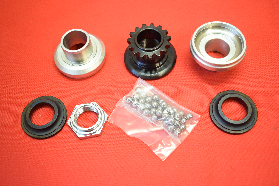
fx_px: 337
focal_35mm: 44
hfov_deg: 45.0
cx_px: 140
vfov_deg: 30.9
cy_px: 93
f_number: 5
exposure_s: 1/60
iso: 1250
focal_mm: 29
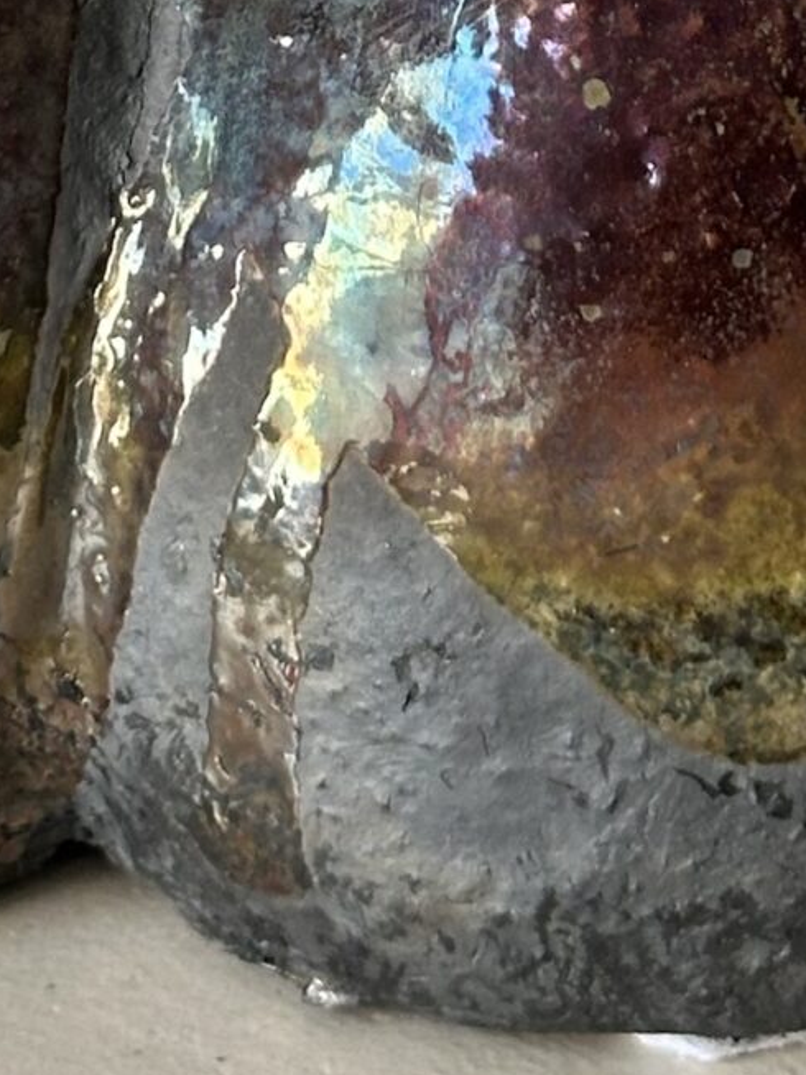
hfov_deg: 7.9
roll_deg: -2.6
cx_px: 227
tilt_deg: -16.1
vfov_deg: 10.1
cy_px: -639
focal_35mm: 188
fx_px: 5840
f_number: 1.78
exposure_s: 1/121
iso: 80
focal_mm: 6.86
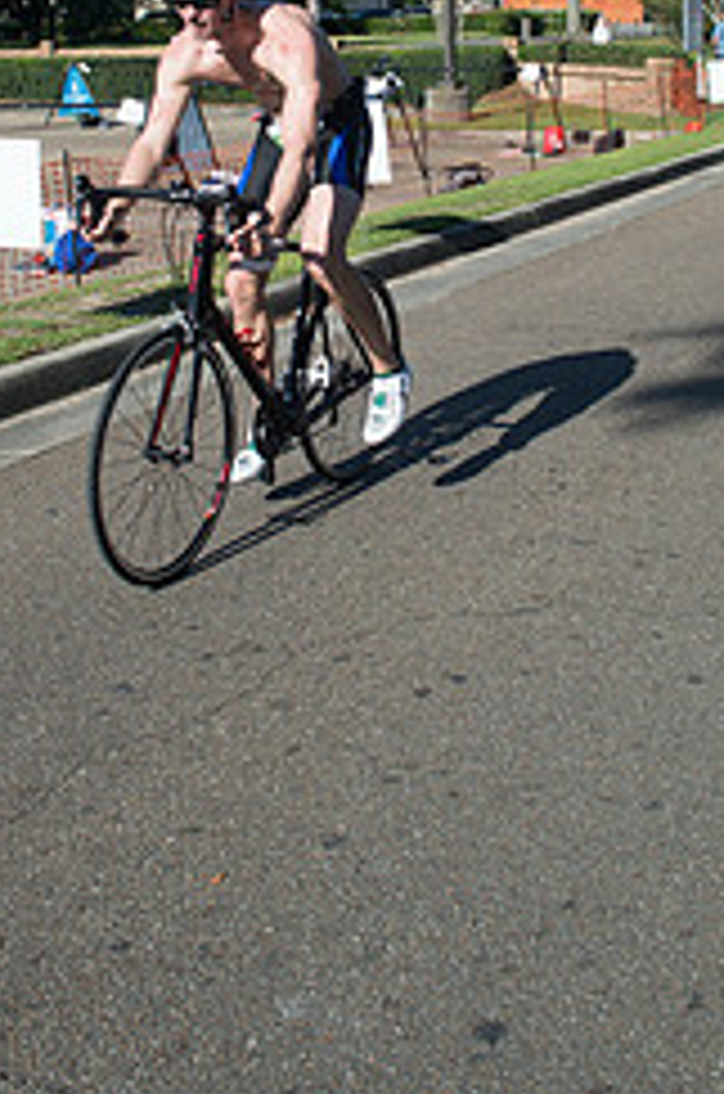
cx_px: 393
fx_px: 1515
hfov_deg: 26.9
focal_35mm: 50
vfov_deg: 38.0
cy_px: 194
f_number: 6.3
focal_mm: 18
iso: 400
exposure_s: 1/1600
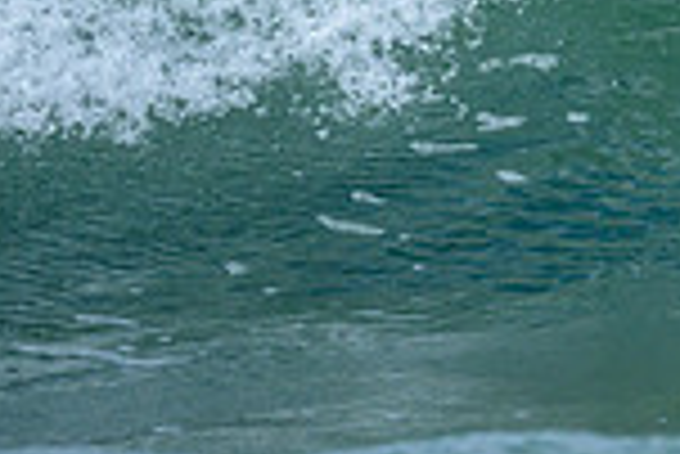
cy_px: -410
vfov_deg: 0.4
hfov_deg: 0.5
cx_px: 805
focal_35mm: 3794
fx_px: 71732
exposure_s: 1/2000
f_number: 6.3
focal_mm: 800
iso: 360
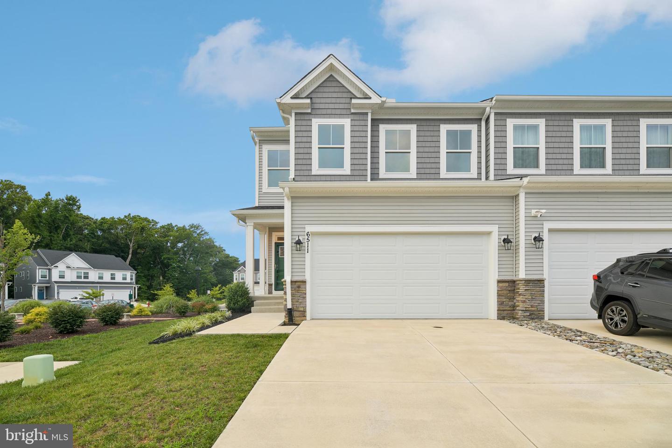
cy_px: 224
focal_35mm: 14
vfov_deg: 81.2
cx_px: 336
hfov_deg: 104.3
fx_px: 261
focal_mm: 14
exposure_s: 1/20
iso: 100
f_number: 8
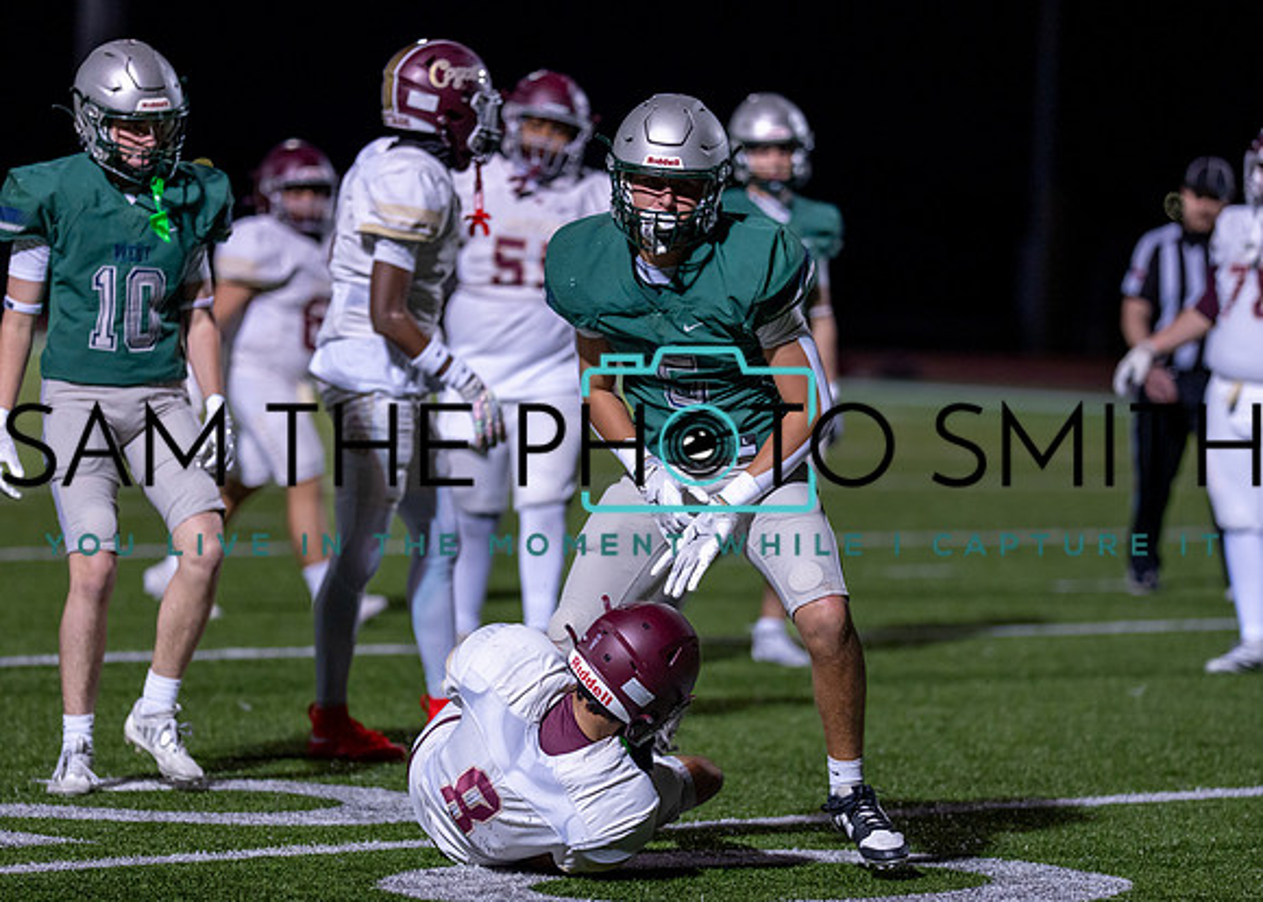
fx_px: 6977
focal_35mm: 195
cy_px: 528
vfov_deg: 7.4
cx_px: 607
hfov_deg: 10.3
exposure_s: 1/1250
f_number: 1.8
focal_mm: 135
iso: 1000
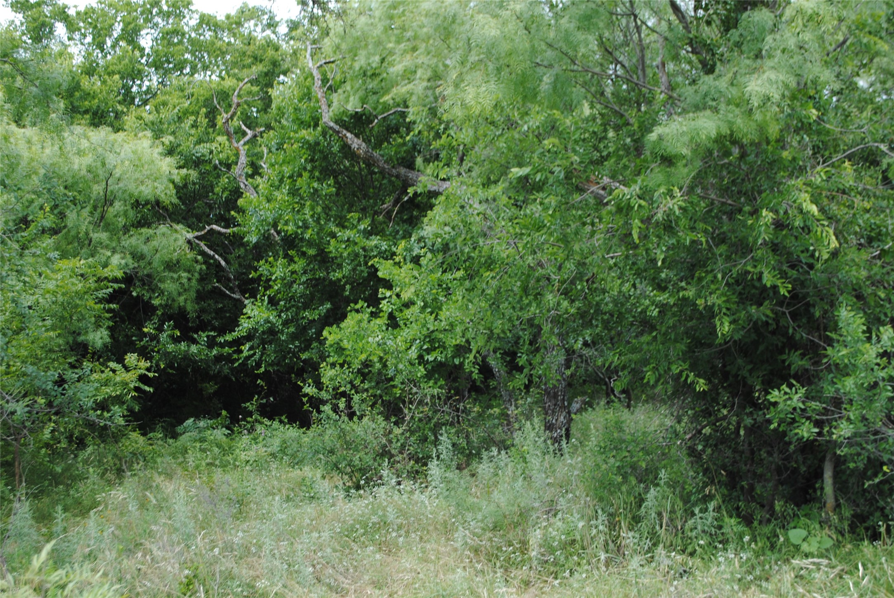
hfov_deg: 41.1
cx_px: 447
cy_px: 299
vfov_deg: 28.1
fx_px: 1193
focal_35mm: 48
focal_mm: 32
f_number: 5.6
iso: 100
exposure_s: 1/125
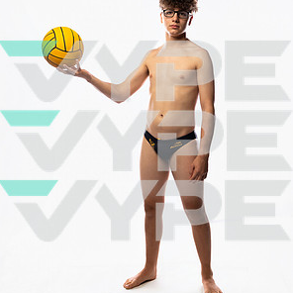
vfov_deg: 32.2
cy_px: 142
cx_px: 146
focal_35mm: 53
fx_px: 508
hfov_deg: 32.2
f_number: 5.6
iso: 640
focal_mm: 41
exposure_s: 1/250
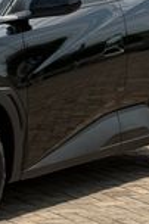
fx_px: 964
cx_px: -60
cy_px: 65
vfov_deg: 13.2
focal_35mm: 155
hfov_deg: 8.7
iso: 64
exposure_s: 1/3891
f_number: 1.78
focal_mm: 6.76
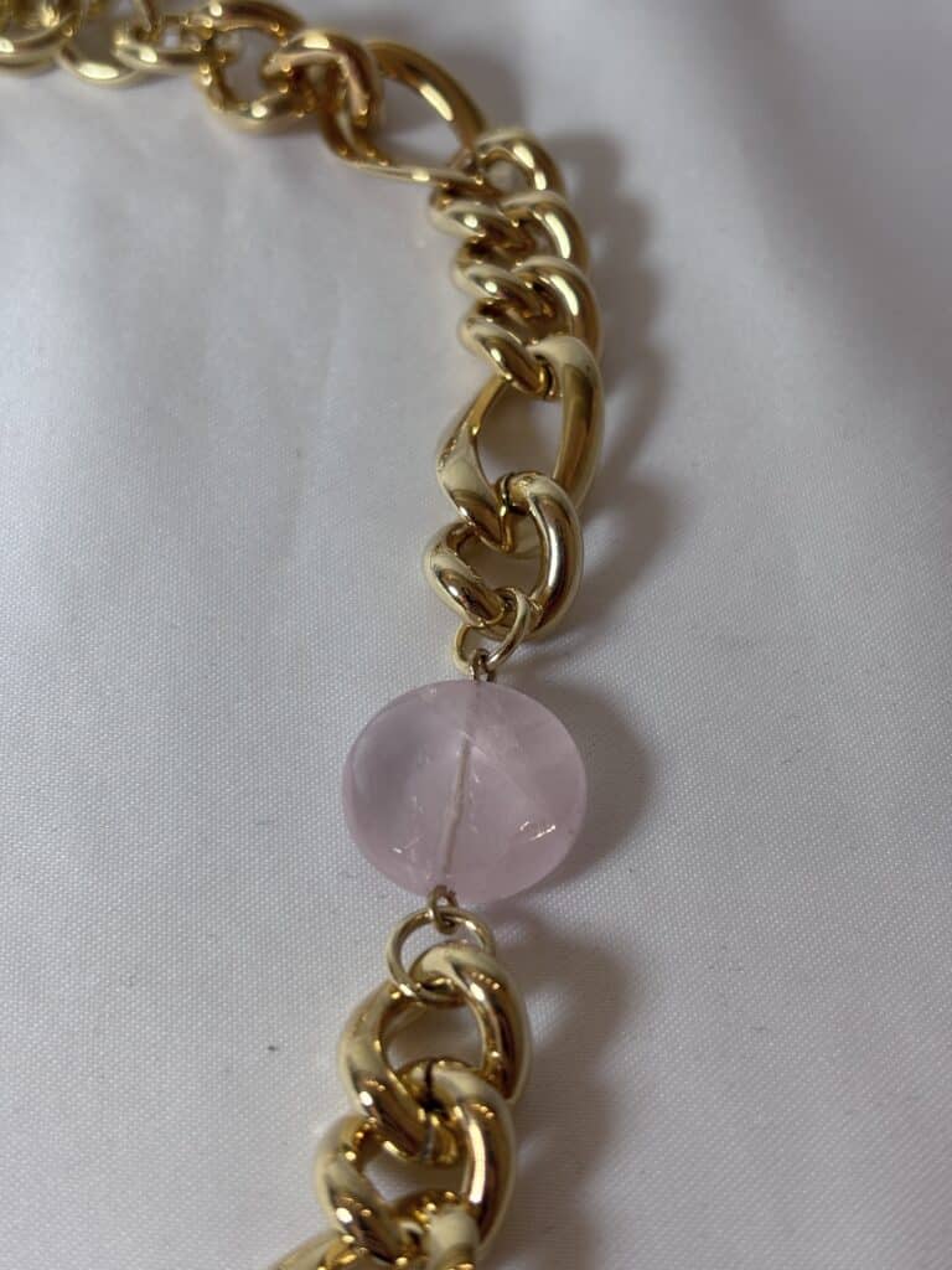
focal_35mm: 52
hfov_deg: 28.0
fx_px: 1907
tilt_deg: -53.6
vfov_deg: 36.8
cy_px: 635
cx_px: 476
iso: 32
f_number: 1.6
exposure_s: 1/100
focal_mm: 5.96
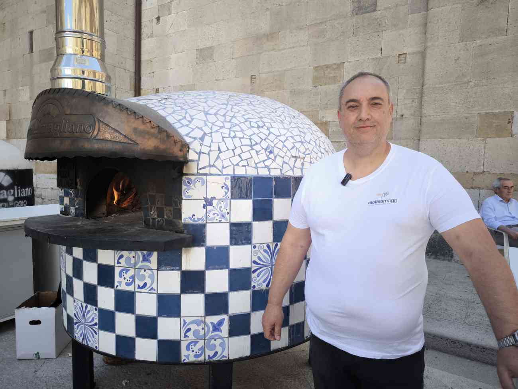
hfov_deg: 71.6
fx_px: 359
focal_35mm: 24
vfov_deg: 56.8
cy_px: 194
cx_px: 259
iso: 50
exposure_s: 1/359
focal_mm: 6.92
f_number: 1.9
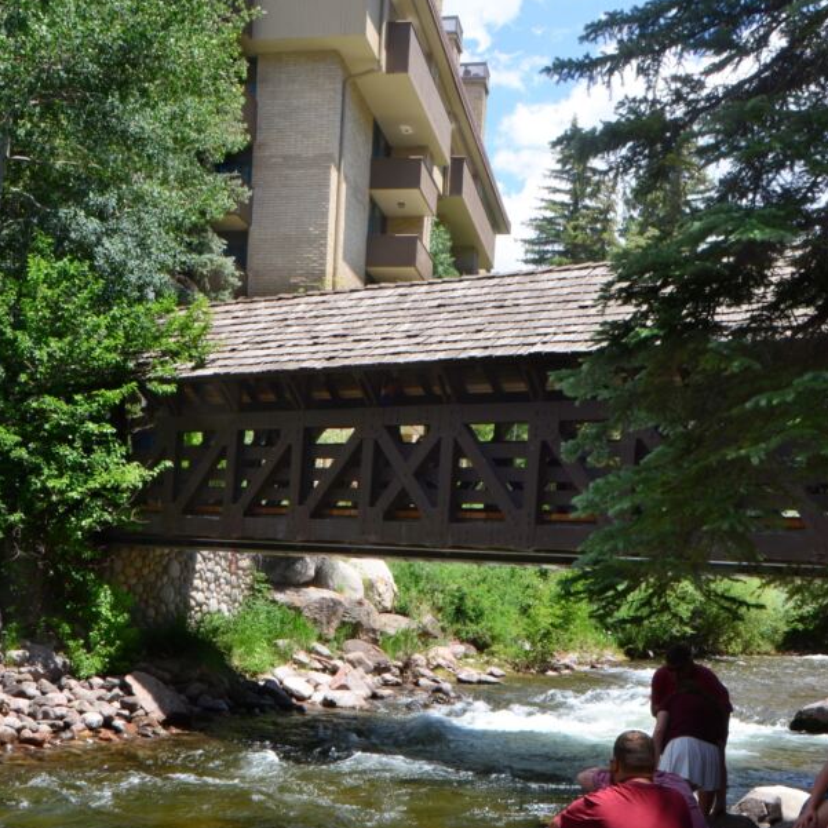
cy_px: 610
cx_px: 395
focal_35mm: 45
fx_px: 1218
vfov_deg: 36.8
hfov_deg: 37.5
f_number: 16
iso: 200
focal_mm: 22
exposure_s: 1/80
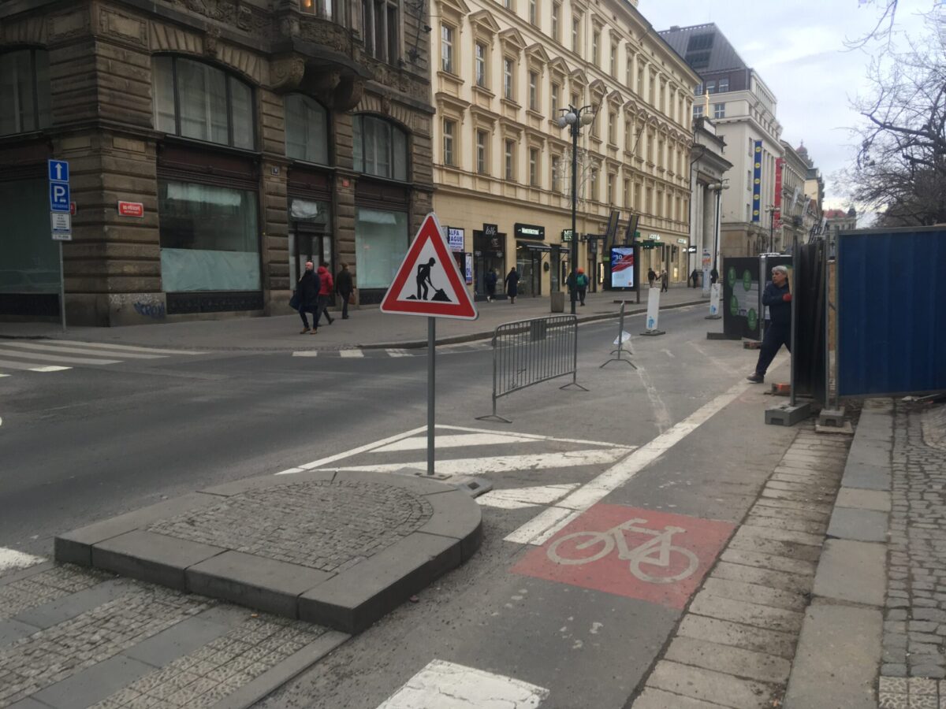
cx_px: 473
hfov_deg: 61.7
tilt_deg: -5.4
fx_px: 793
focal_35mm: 29
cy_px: 354
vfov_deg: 48.2
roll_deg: +0.2
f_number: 2.2
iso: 32
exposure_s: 1/100
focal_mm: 4.15
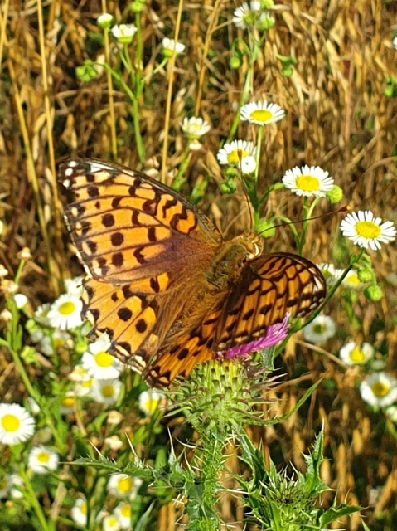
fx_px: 398
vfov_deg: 67.3
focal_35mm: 26
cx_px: 198
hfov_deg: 53.0
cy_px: 266
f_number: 2.4
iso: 50
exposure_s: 1/1403
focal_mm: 4.3
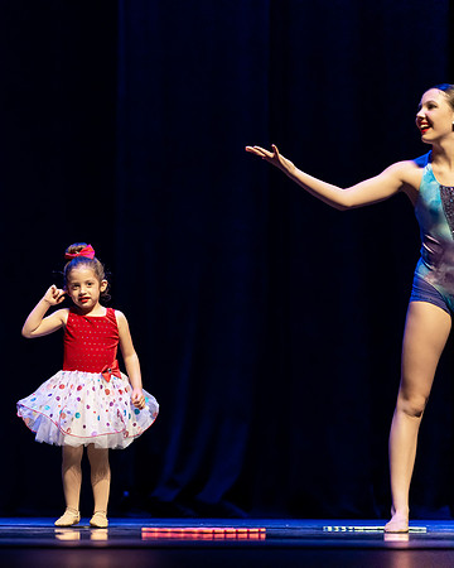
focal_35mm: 211
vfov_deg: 9.1
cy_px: 284
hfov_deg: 7.3
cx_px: 35
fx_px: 3547
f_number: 2.8
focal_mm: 150
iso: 3200
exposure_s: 1/640
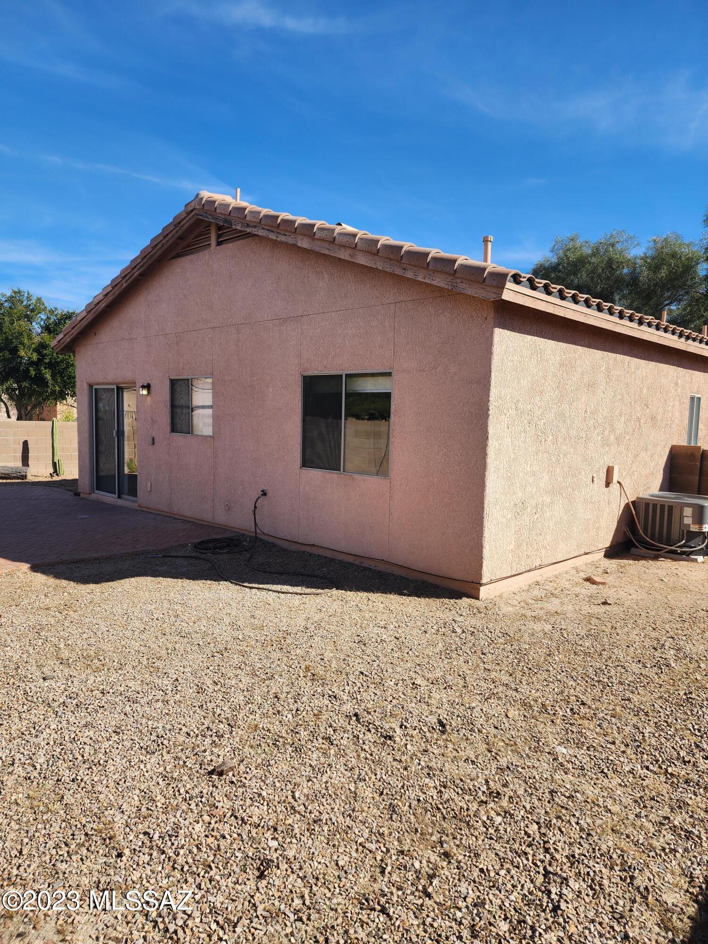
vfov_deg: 73.9
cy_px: 472
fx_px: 627
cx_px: 354
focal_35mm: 23
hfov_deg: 58.9
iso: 12
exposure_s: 1/1008
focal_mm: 6.4
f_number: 1.8
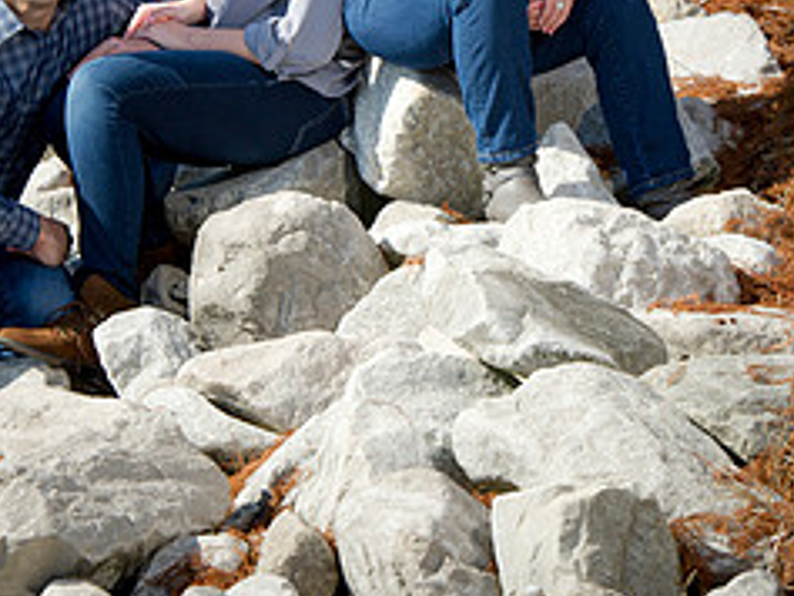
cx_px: 317
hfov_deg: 9.0
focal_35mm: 219
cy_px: 54
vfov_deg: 6.8
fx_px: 5026
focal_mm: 120
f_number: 9
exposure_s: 1/400
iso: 200
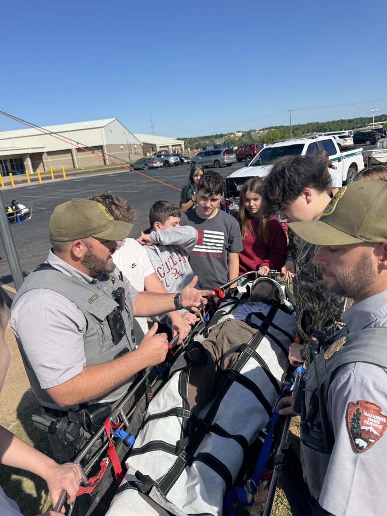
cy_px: 258
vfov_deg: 71.6
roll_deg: +7.9
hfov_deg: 56.8
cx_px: 194
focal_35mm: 24
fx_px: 358
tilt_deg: -16.2
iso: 80
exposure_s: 1/4950
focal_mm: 6.76
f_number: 1.78
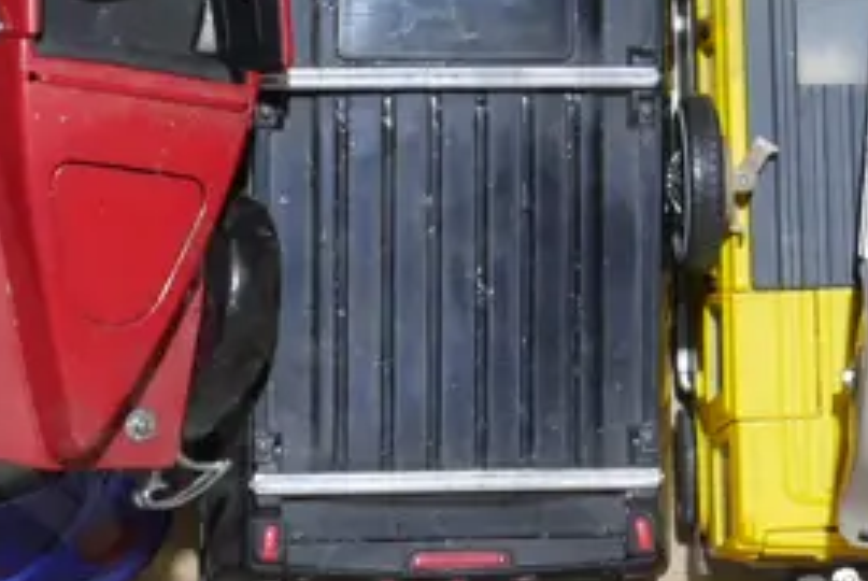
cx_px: 962
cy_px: -187
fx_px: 4200
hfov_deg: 11.6
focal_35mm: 174
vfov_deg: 7.8
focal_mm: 22
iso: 1000
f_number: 4.7
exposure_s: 1/60
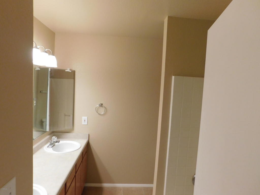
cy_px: 98
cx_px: 130
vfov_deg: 58.9
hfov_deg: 73.9
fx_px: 173
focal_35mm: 23
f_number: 3
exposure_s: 1/30
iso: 280
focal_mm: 4
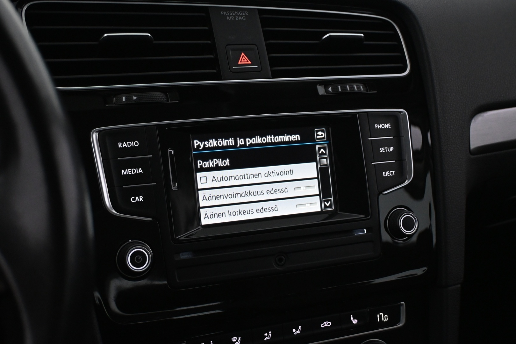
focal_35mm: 47
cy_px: 172
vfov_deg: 28.5
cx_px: 258
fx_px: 677
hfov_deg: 41.7
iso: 3200
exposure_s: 1/60
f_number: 5
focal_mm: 31.5
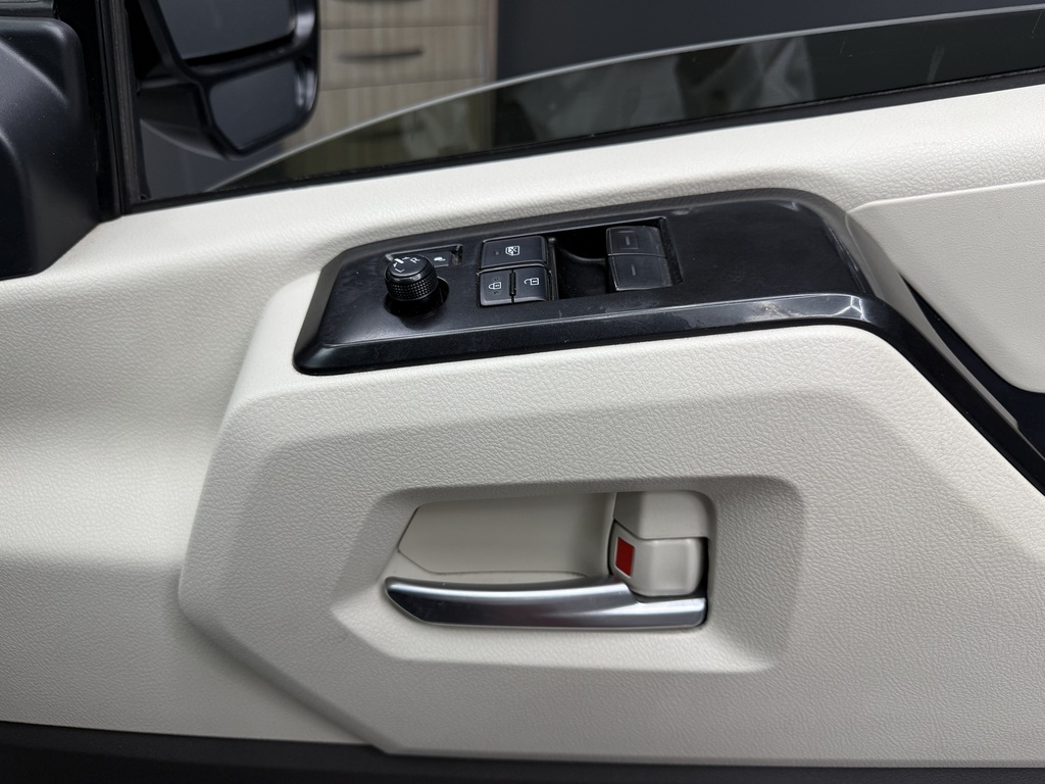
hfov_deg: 71.6
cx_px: 522
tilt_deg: -29.2
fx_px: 725
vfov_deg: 56.8
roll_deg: -4.6
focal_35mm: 24
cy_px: 392
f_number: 1.78
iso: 125
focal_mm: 6.76
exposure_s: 1/121
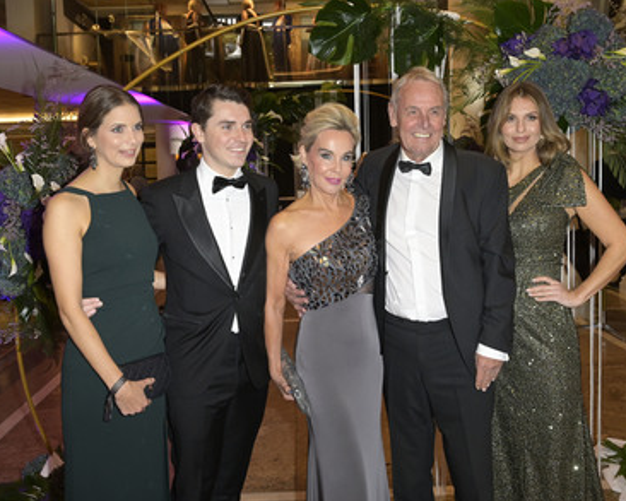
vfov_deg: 40.1
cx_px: 322
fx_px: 686
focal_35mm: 37
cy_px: 253
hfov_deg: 49.1
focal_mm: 32
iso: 2500
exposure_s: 1/80
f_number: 5.6
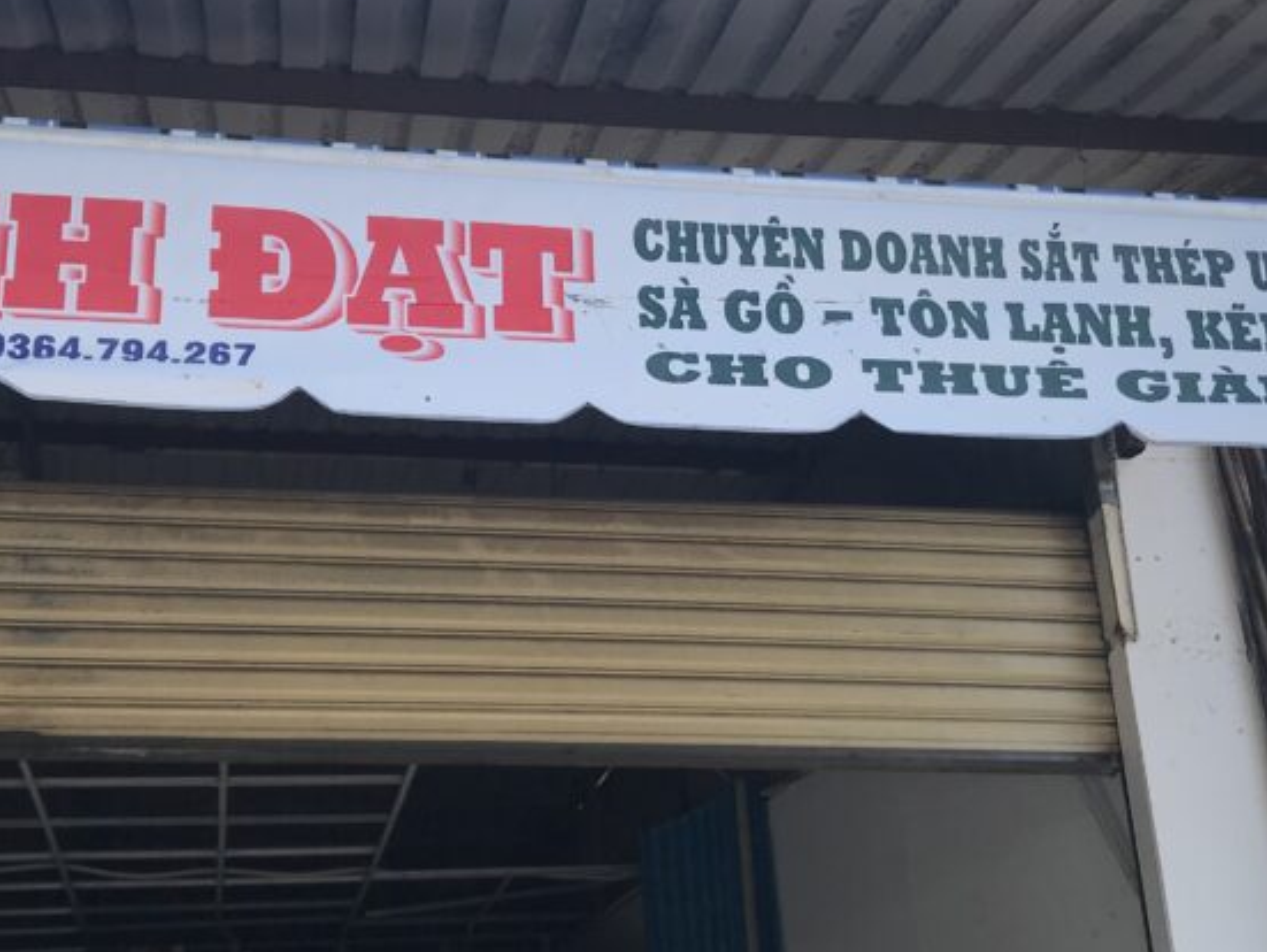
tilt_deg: +22.4
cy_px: 478
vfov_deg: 28.1
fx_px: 1905
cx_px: 660
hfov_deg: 36.8
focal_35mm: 52
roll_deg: +3.8
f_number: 1.8
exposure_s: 1/1212
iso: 20
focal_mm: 3.99
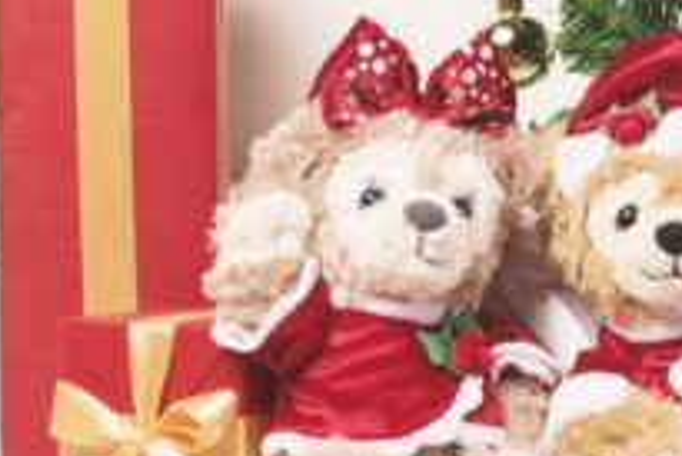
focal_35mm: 247
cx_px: 541
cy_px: 160
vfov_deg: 5.6
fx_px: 4682
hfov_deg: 8.3
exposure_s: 1/160
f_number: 16
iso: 160
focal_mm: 105
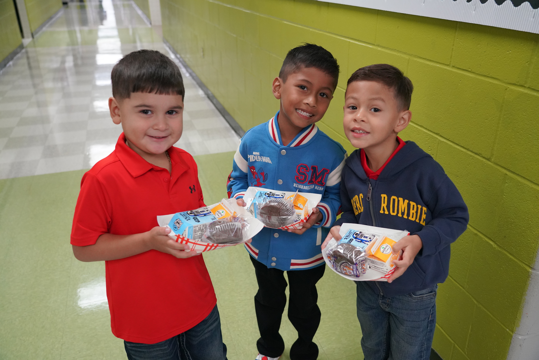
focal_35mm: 30
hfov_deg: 61.9
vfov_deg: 43.6
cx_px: 270
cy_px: 180
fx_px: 449
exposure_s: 1/160
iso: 4000
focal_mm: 30
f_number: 4
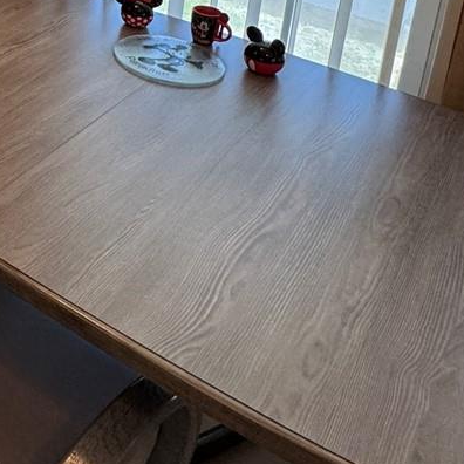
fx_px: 758
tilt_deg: -16.1
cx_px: -175
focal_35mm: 50
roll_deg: +0.4
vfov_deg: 28.6
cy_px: -120
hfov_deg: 27.1
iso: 200
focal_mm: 2.22
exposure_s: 1/120
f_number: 2.2
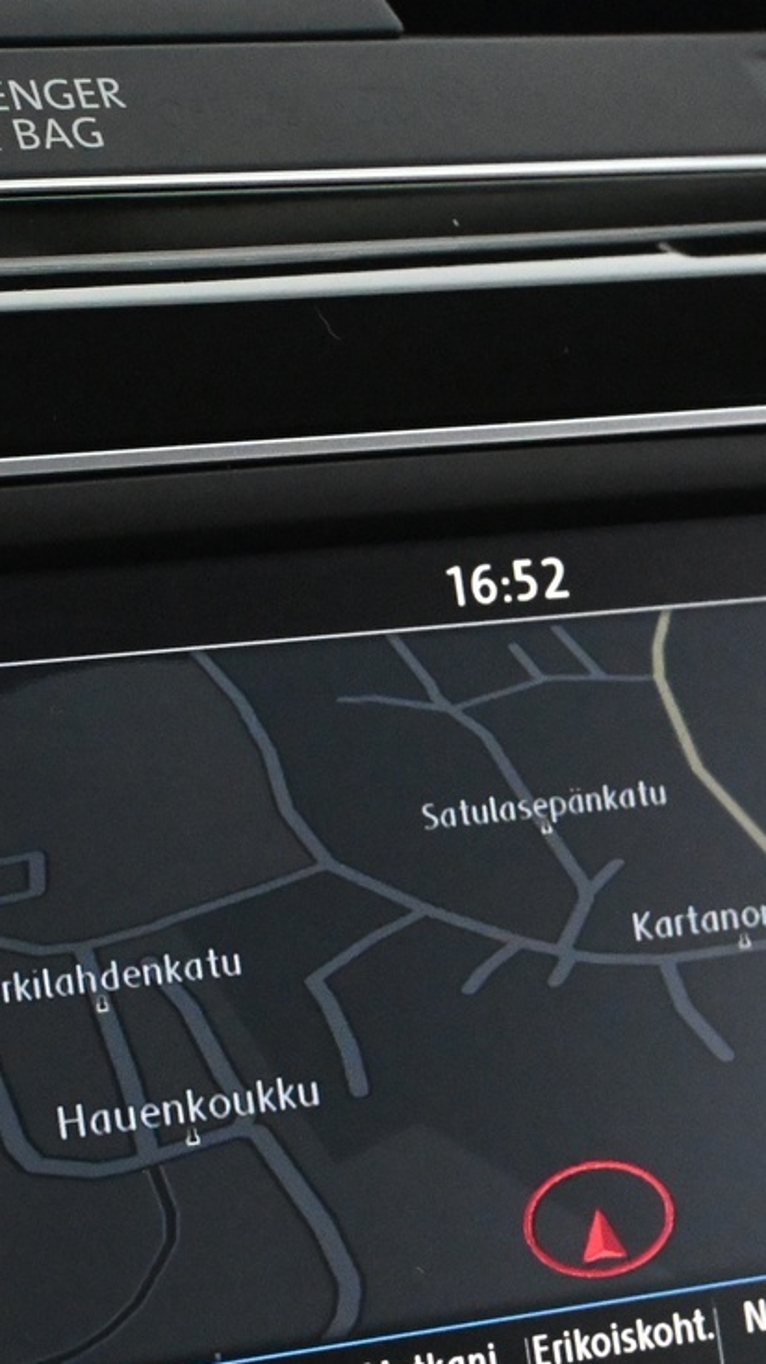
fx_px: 4631
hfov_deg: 9.5
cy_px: 989
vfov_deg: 16.7
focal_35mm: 128
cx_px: 408
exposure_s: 1/60
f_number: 5.3
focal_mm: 37
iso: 7200
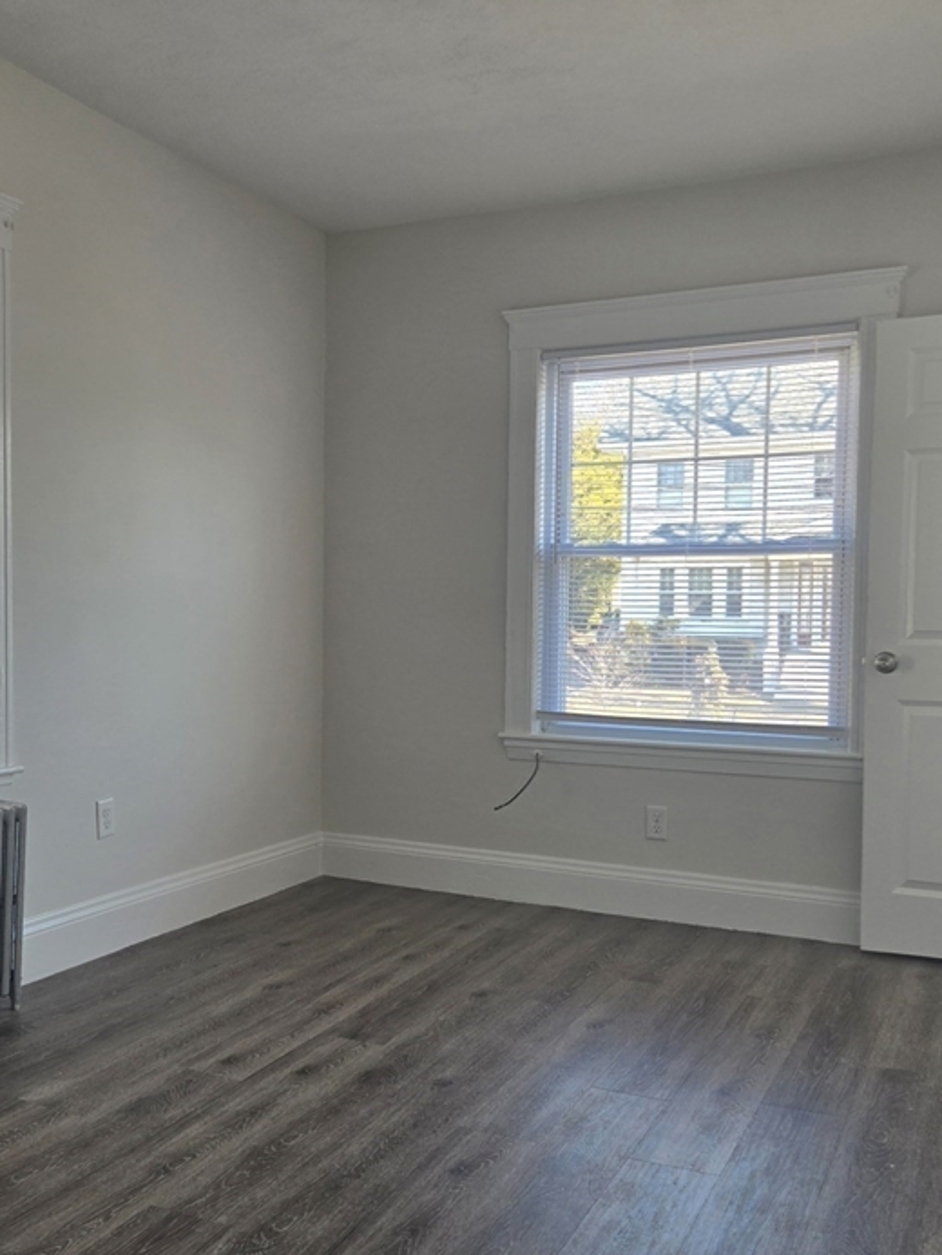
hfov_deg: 41.6
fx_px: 1233
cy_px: 690
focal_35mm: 34
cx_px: 386
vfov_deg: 53.9
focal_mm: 5.4
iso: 50
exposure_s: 1/182
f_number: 1.8
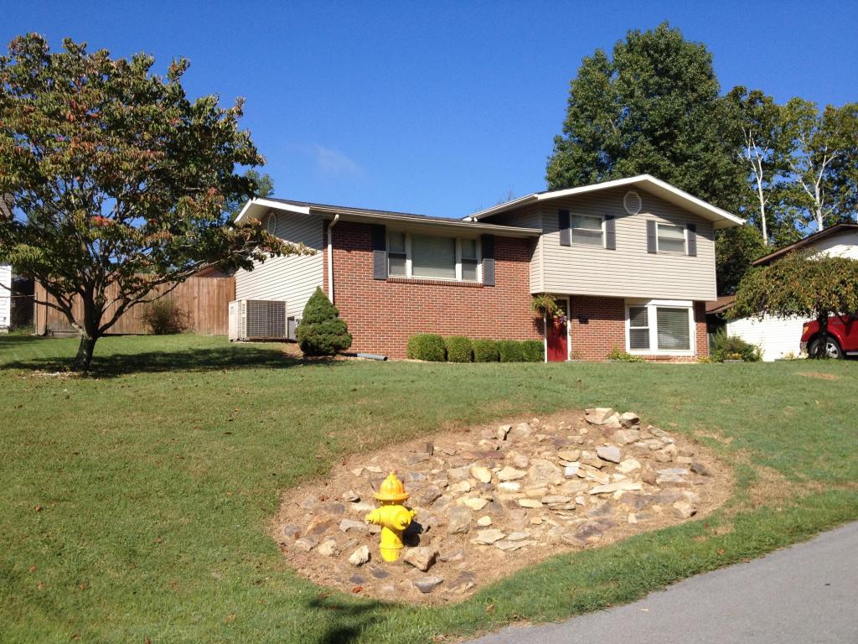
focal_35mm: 35
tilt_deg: +3.3
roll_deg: -0.1
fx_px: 868
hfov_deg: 52.6
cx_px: 429
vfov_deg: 40.7
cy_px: 322
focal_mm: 4.28
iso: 50
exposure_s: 1/1534
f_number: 2.4
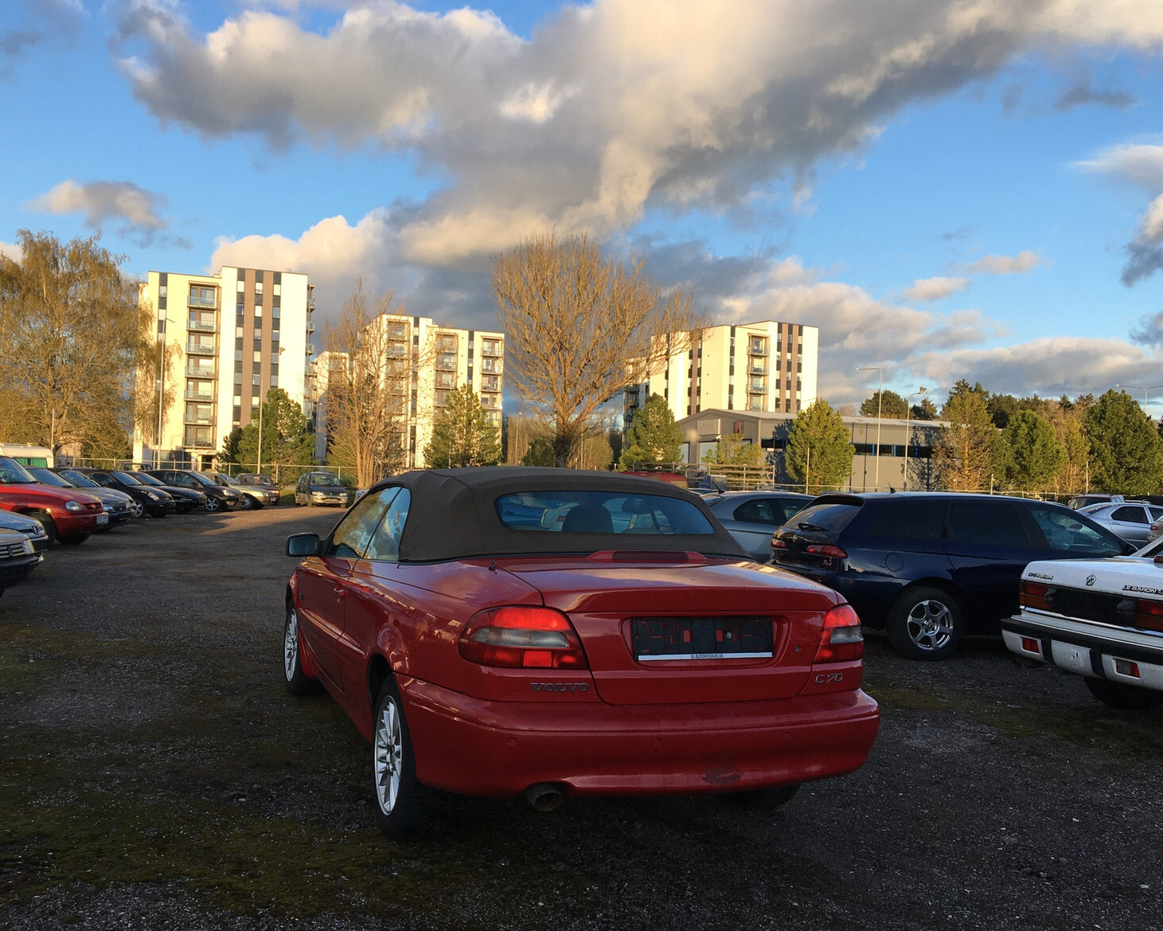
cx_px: 547
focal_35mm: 31
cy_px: 462
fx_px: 1067
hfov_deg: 57.1
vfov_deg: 47.1
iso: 25
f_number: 2.2
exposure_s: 1/513
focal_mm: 4.15
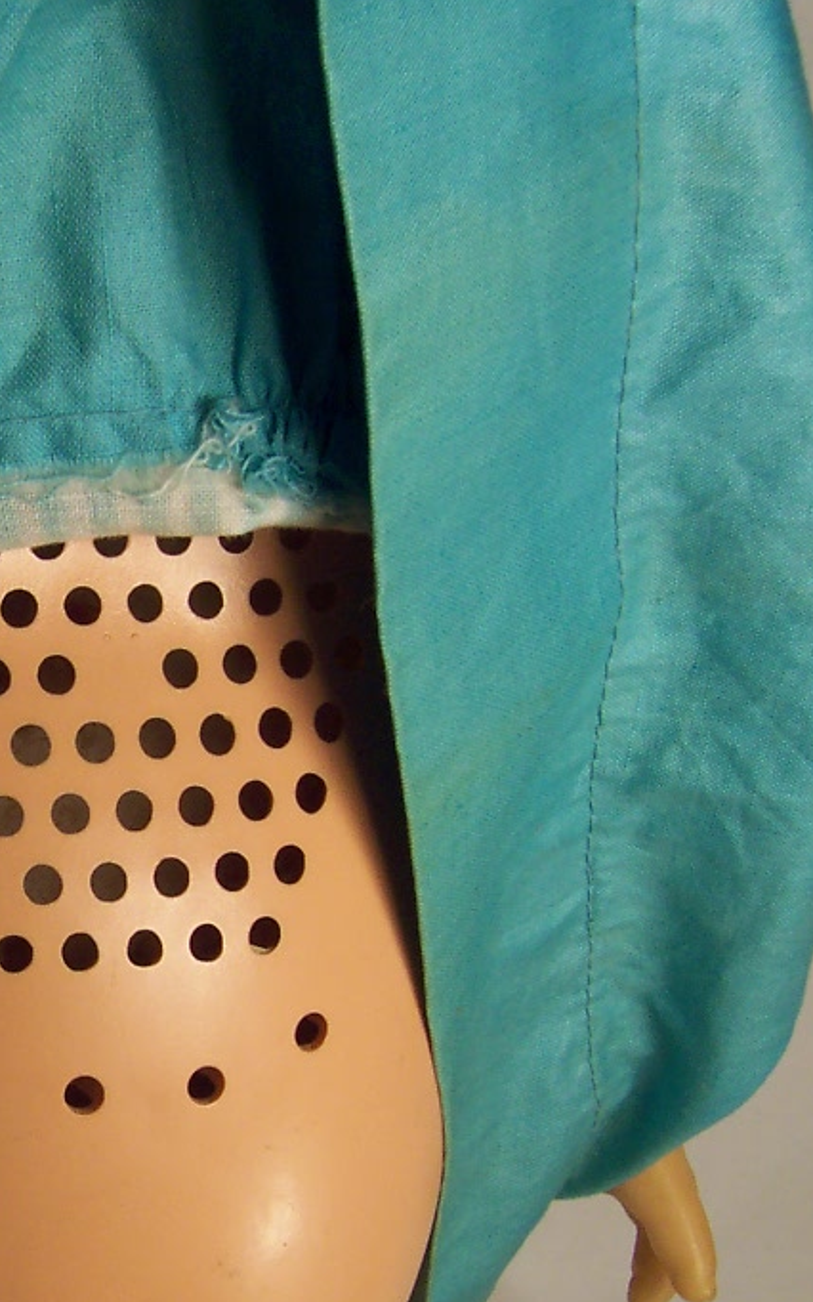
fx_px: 2447
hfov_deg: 18.1
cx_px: -109
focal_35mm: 69
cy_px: 857
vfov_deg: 29.6
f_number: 5.6
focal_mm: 5.6
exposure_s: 1/125
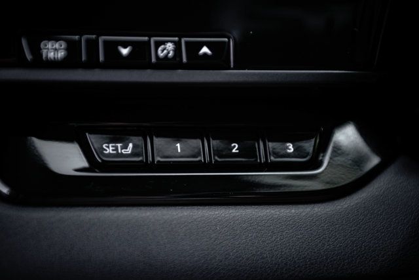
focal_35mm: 70
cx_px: 210
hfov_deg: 28.8
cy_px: 140
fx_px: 815
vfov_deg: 19.5
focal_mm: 70
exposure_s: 1/250
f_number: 2.8
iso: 500
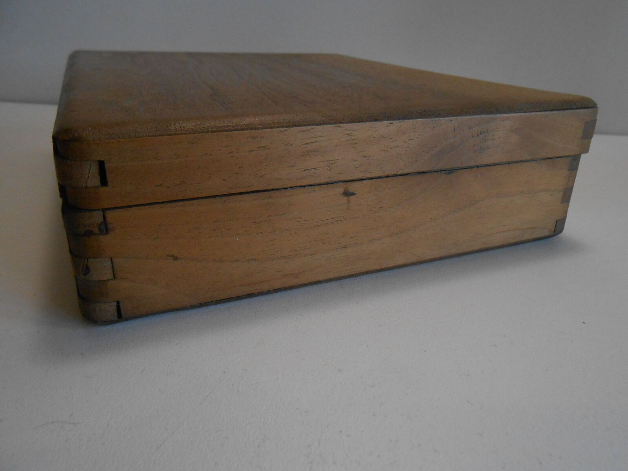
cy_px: 236
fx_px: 472
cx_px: 314
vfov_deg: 53.1
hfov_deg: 67.3
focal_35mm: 26
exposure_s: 1/250
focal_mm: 4.6
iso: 400
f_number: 3.5
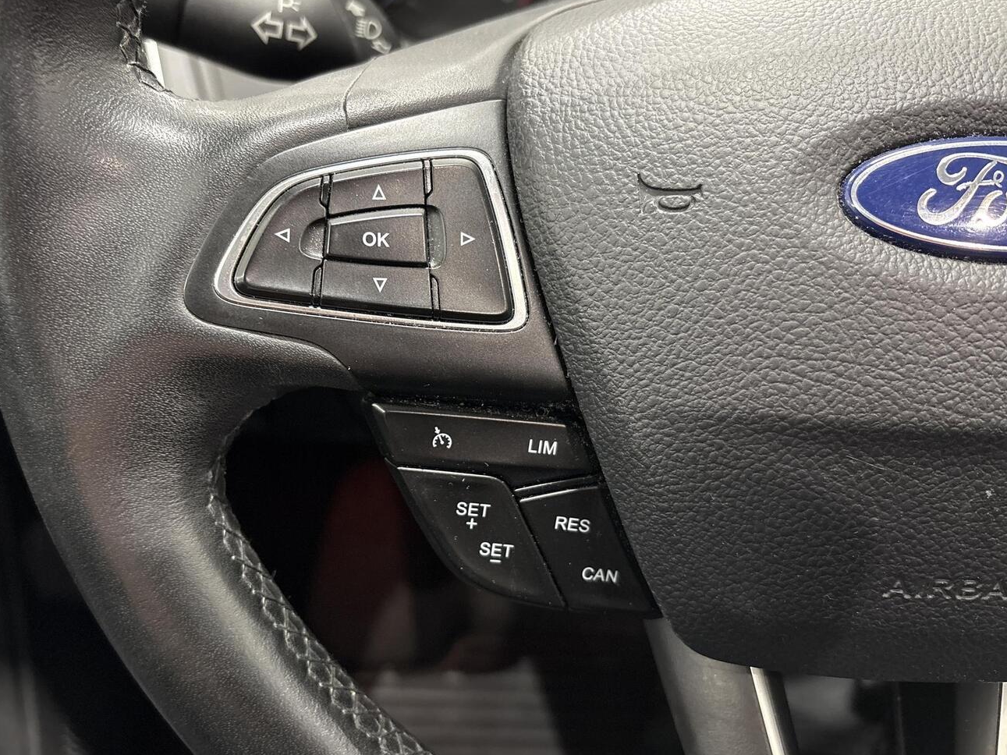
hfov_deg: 61.5
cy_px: 354
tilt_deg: -32.7
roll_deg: +1.6
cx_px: 446
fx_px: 844
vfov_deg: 48.2
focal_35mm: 29
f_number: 1.6
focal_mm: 5.96
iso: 640
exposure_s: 1/40
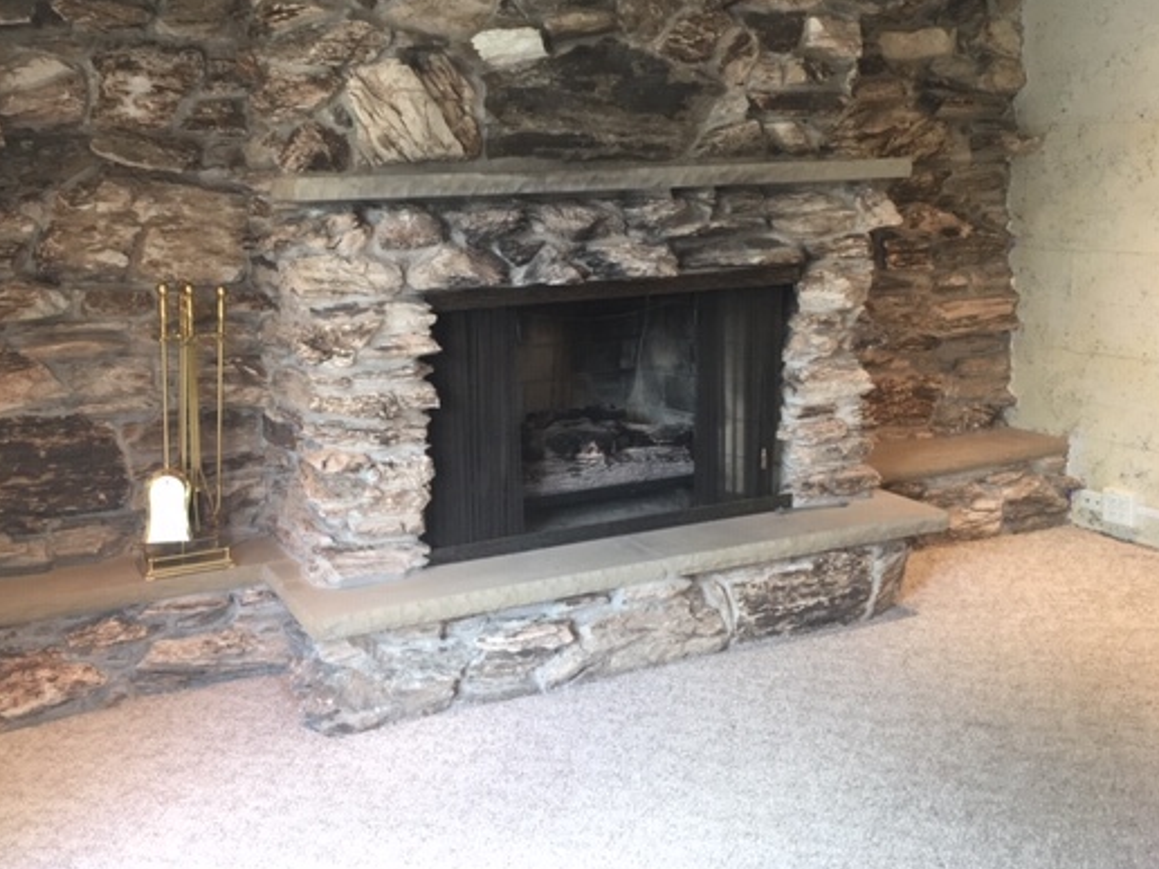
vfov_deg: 39.6
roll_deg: +0.9
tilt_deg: -8.7
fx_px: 1205
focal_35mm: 36
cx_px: 451
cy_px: 382
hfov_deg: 50.9
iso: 80
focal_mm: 4.15
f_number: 2.2
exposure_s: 1/30
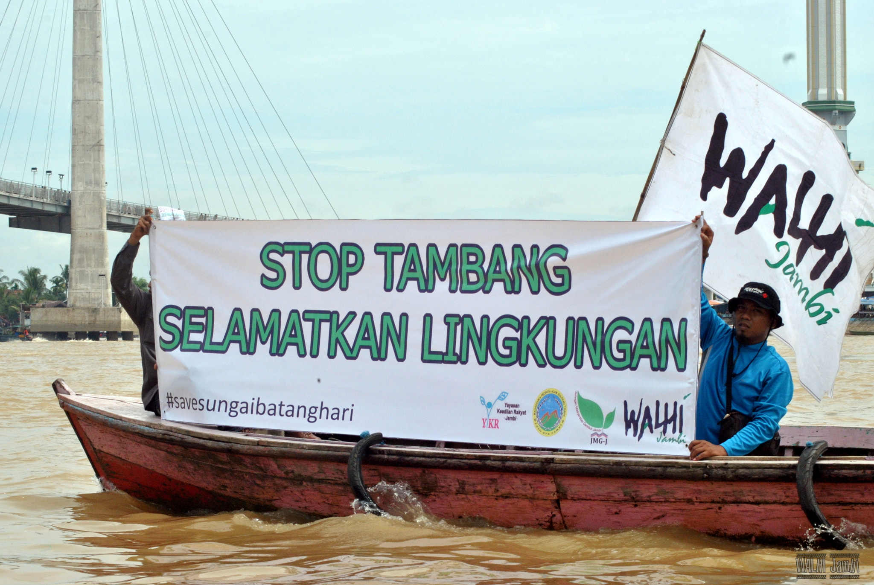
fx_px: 2552
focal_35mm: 105
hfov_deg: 19.4
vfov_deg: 13.1
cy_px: 292
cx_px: 437
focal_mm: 70
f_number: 13
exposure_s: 1/500
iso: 400
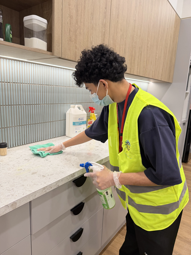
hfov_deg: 56.8
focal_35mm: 24
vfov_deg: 71.6
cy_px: 128
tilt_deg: -12.8
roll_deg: -2.1
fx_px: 177
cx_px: 96
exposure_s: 1/100
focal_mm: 6.76
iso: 160
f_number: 1.78
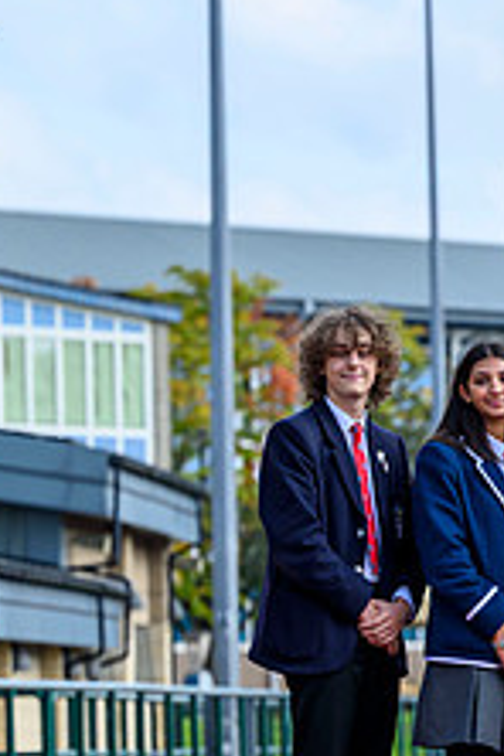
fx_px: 7034
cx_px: 948
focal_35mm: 335
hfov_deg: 4.1
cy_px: 519
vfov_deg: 6.1
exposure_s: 1/2500
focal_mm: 115
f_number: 3.5
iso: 500
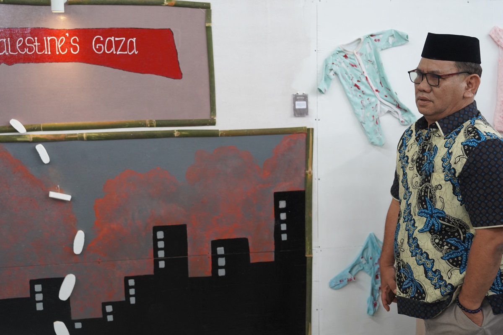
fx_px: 657
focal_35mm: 47
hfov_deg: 41.9
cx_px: 252
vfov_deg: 28.6
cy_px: 168
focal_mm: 47
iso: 1600
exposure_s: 1/160
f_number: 5.6
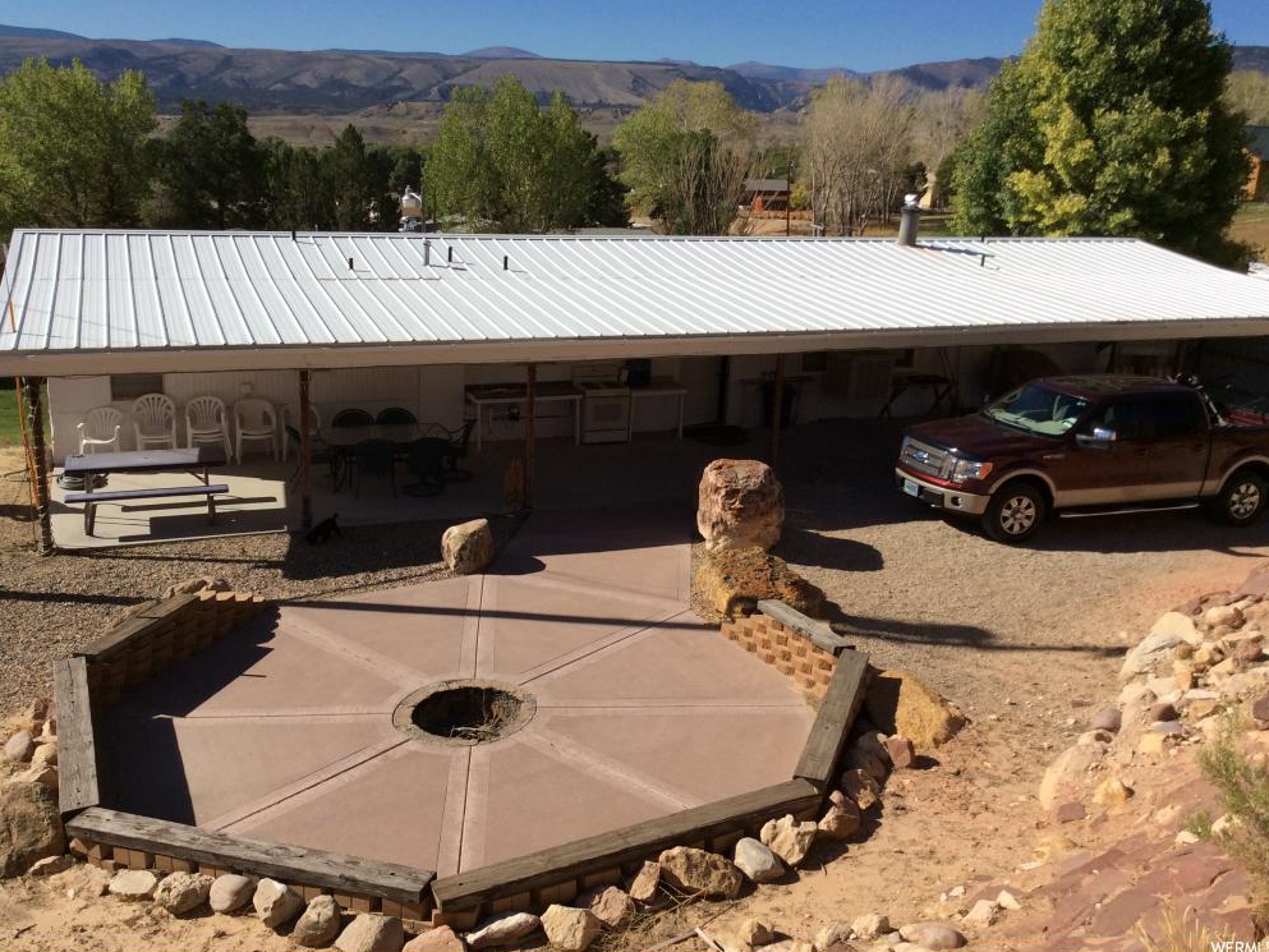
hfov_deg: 55.3
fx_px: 1210
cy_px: 466
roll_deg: -1.7
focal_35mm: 33
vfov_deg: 43.0
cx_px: 622
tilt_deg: -16.7
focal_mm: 3.3
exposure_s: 1/2288
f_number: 2.4
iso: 32
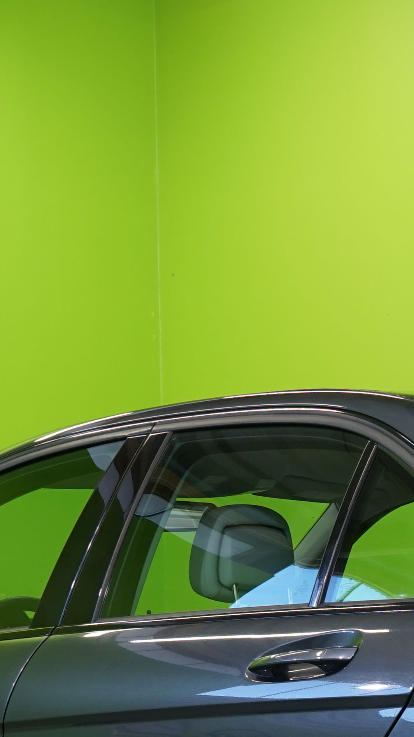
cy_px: 762
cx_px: 460
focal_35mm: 103
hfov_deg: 11.6
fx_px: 2010
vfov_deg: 20.0
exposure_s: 1/30
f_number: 6.3
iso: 400
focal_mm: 31
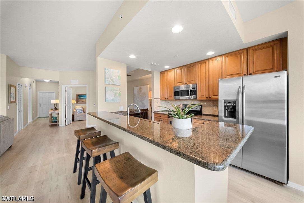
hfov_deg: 112.6
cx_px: 152
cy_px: 102
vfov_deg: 90.0
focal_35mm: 12
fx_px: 101
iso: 2000
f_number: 11
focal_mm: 12
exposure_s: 1/15
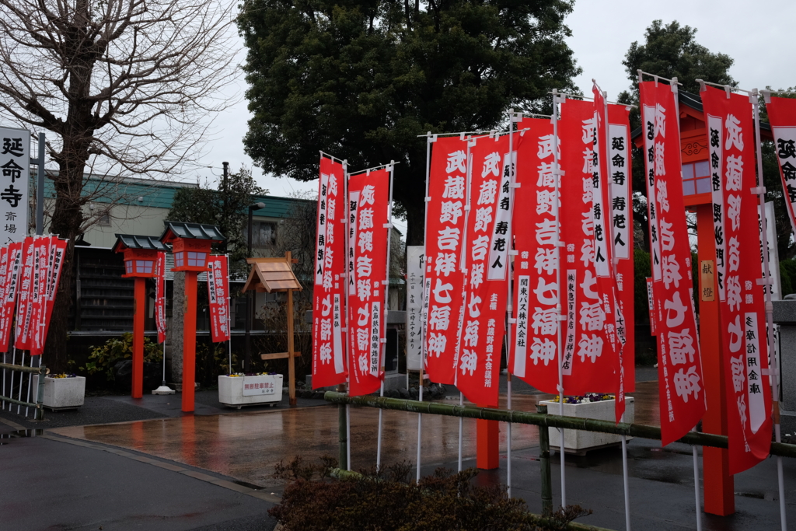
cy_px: 266
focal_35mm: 35
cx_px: 398
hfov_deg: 54.4
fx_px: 774
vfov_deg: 37.9
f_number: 5.6
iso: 200
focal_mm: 23
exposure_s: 1/200
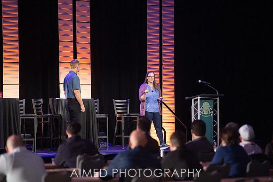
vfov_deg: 6.9
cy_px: 91
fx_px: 1506
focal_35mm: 199
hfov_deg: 10.4
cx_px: 138
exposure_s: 1/250
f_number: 3.2
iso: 400
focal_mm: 195
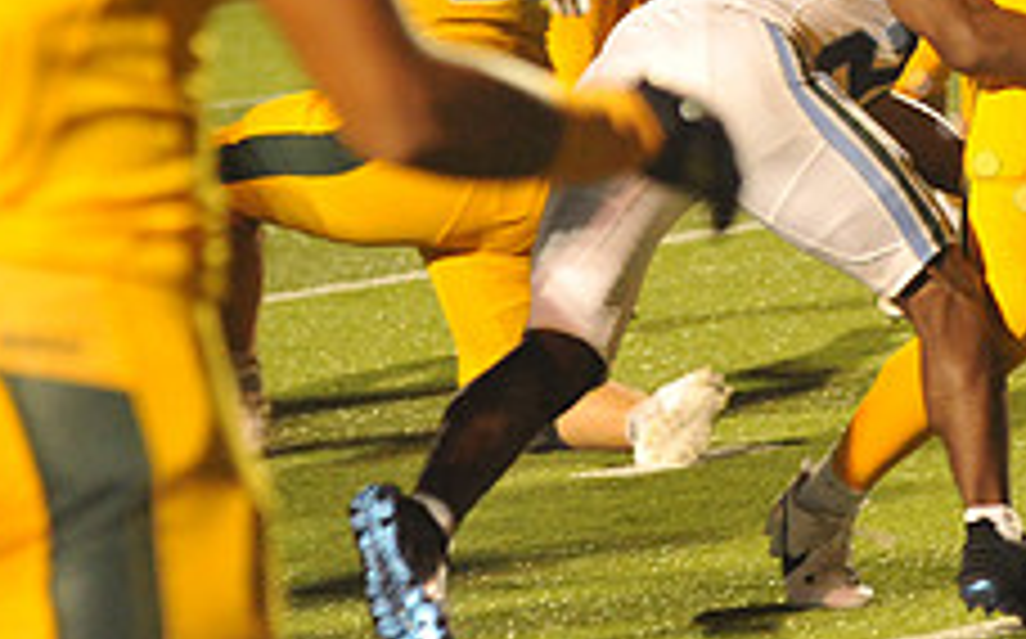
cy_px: -144
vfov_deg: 3.0
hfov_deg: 4.8
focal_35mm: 441
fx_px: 12319
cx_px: 1274
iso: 6400
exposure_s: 1/250
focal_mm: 170
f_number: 5
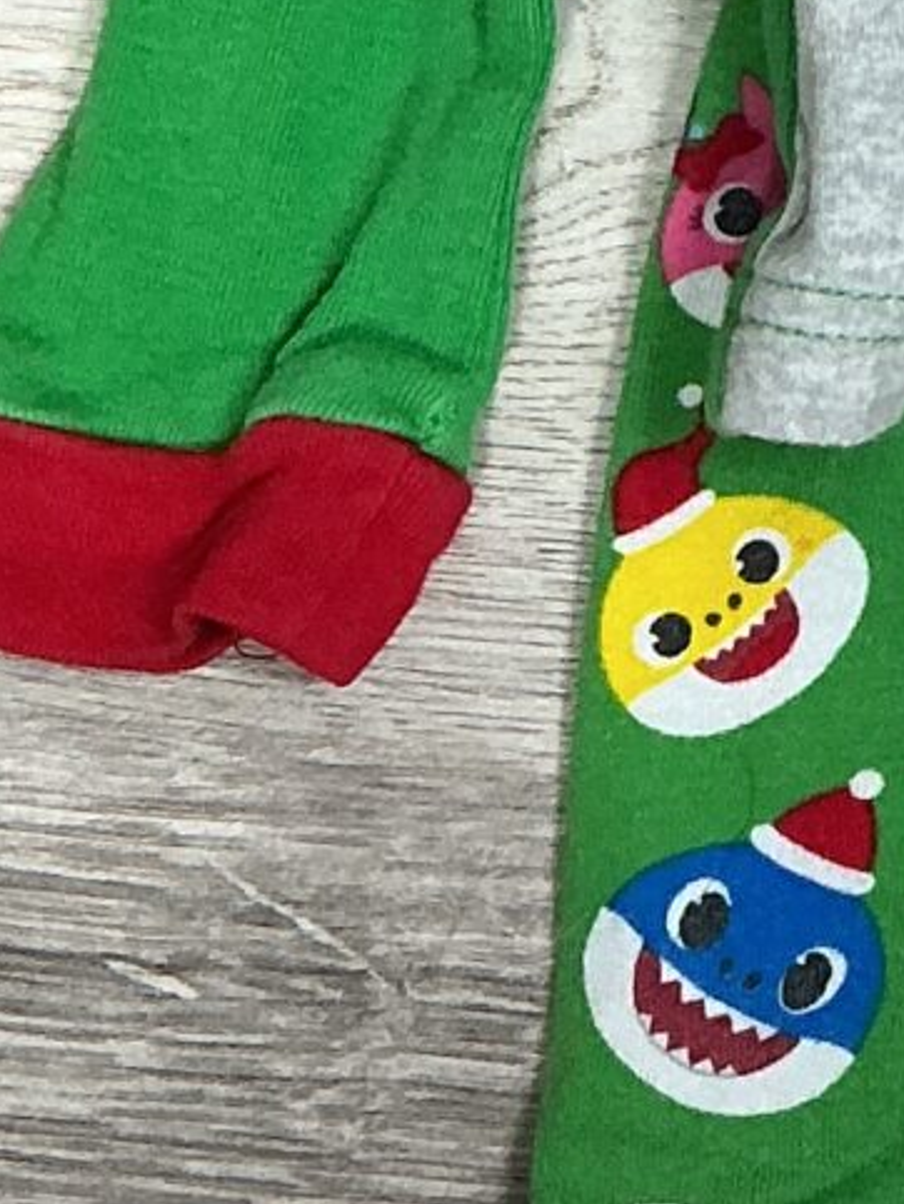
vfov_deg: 12.7
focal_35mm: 154
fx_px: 5358
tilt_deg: -83.5
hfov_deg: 9.2
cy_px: 127
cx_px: 1663
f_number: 1.8
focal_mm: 3
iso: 50
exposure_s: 1/50
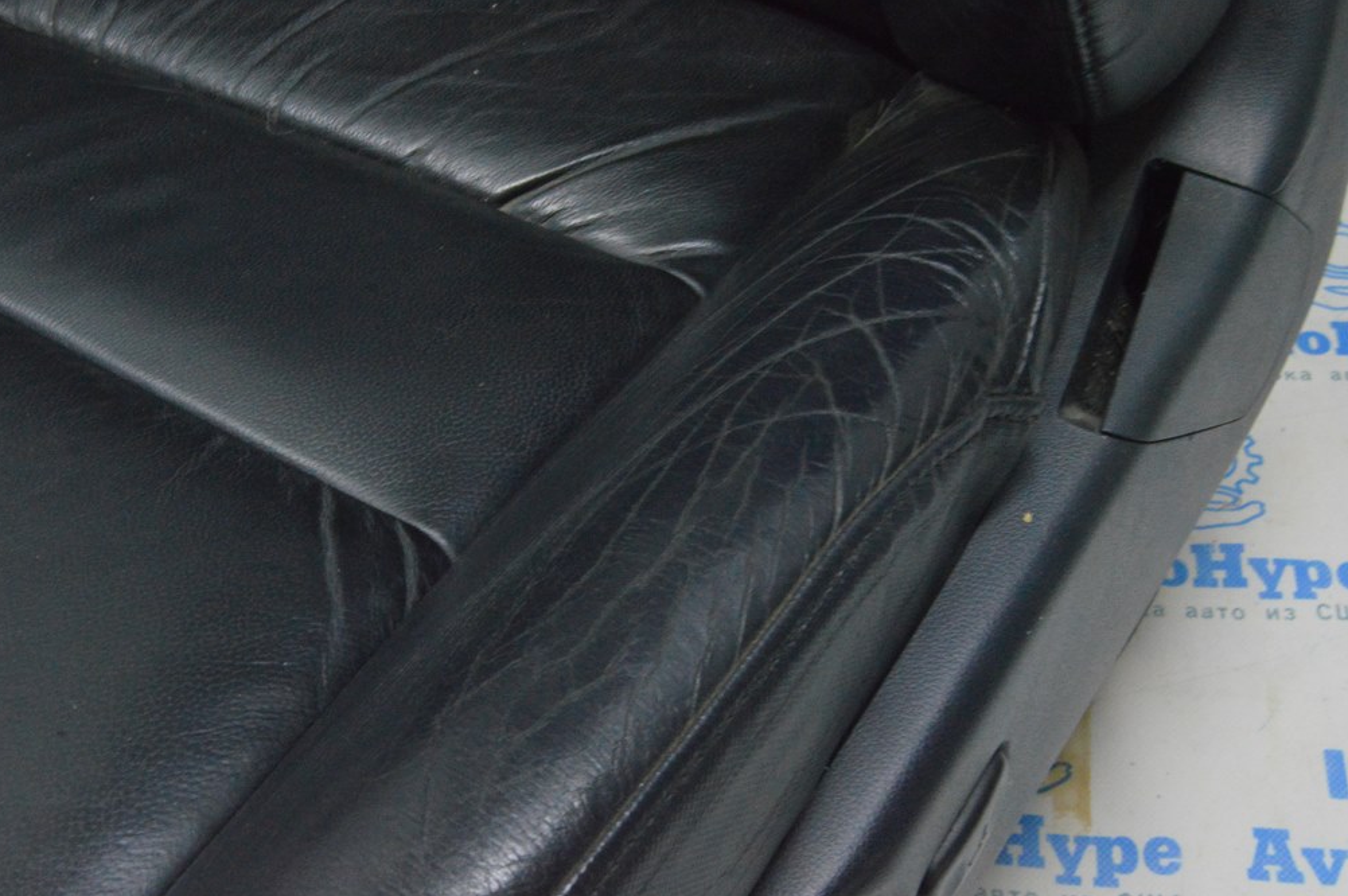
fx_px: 1721
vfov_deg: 29.2
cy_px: 453
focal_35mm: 46
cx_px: 682
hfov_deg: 42.8
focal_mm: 30
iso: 6400
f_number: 20
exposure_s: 1/15
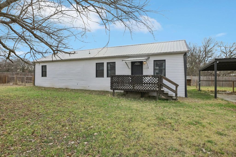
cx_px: 118
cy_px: 78
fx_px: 124
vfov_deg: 64.5
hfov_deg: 87.0
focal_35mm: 19
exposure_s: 1/500
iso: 400
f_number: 8
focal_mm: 19
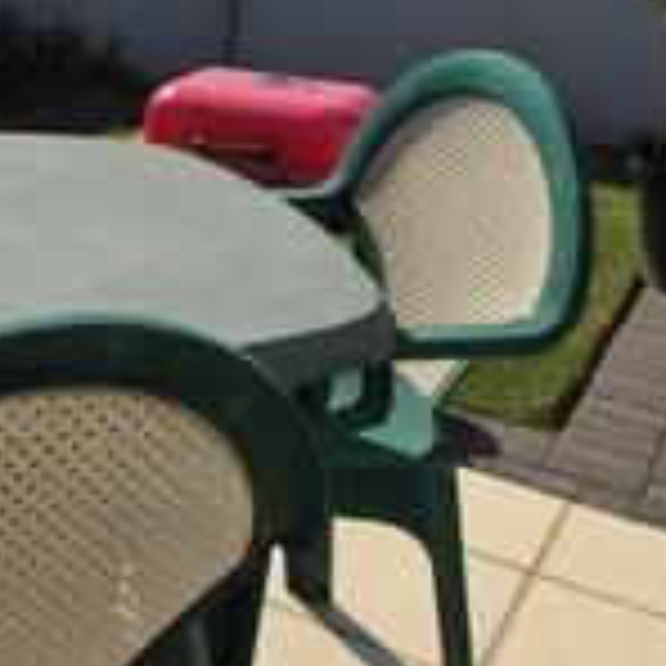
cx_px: -180
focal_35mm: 62
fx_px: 1350
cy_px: -198
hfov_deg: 24.5
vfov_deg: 24.3
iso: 25
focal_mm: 1.7
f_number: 2.2
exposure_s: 1/2928
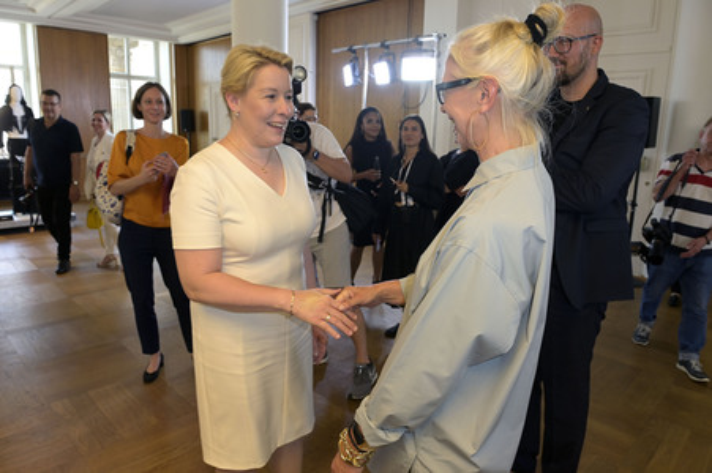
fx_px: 474
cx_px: 356
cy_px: 236
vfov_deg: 53.1
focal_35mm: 24
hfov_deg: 73.8
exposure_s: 1/160
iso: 1250
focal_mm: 24
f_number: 6.3
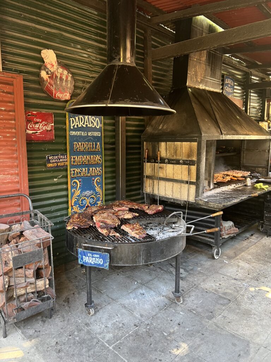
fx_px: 271
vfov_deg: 67.3
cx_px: 136
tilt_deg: -6.6
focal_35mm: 26
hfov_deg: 53.1
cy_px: 181
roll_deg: +0.1
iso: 125
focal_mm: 5.7
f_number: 1.5
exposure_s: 1/50
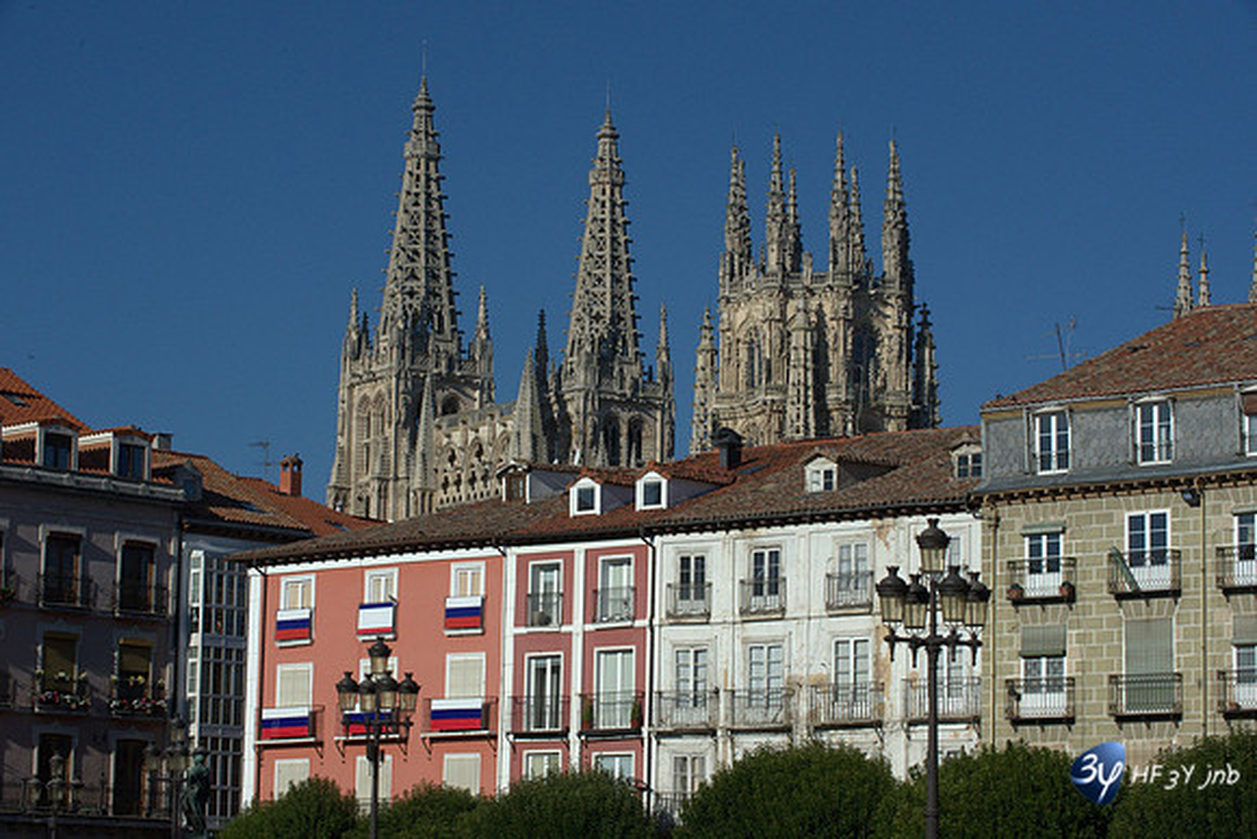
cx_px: 628
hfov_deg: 20.0
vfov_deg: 13.4
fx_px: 3562
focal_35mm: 102
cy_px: 420
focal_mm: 102
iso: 2000
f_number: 20
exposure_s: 1/1250
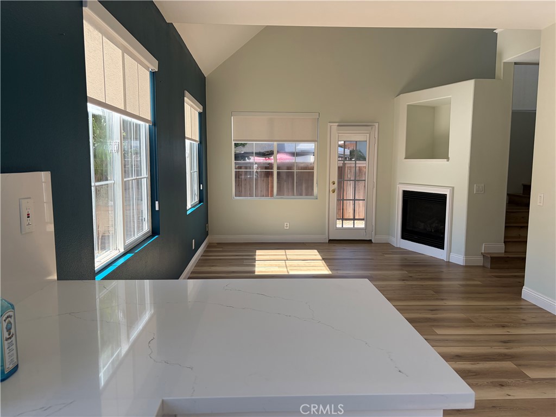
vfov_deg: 53.1
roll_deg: -1.3
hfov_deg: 67.3
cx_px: 278
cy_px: 208
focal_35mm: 26
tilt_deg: -3.5
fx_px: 418
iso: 64
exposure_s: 1/435
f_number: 1.6
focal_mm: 5.96
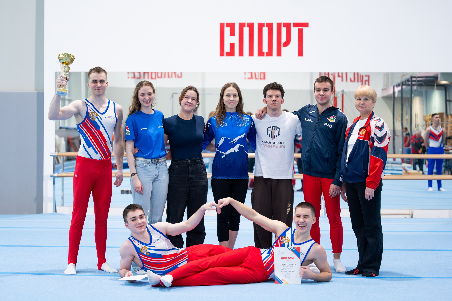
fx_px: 986
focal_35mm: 79
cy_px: 165
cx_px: 214
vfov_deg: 17.3
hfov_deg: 25.8
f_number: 2.8
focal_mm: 70
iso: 3200
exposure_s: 1/400
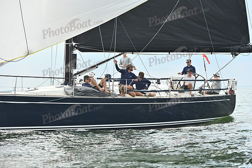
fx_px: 784
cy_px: 84
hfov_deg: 18.3
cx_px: 126
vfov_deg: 12.2
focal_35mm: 112
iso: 320
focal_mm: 112
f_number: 5.6
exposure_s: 1/1600
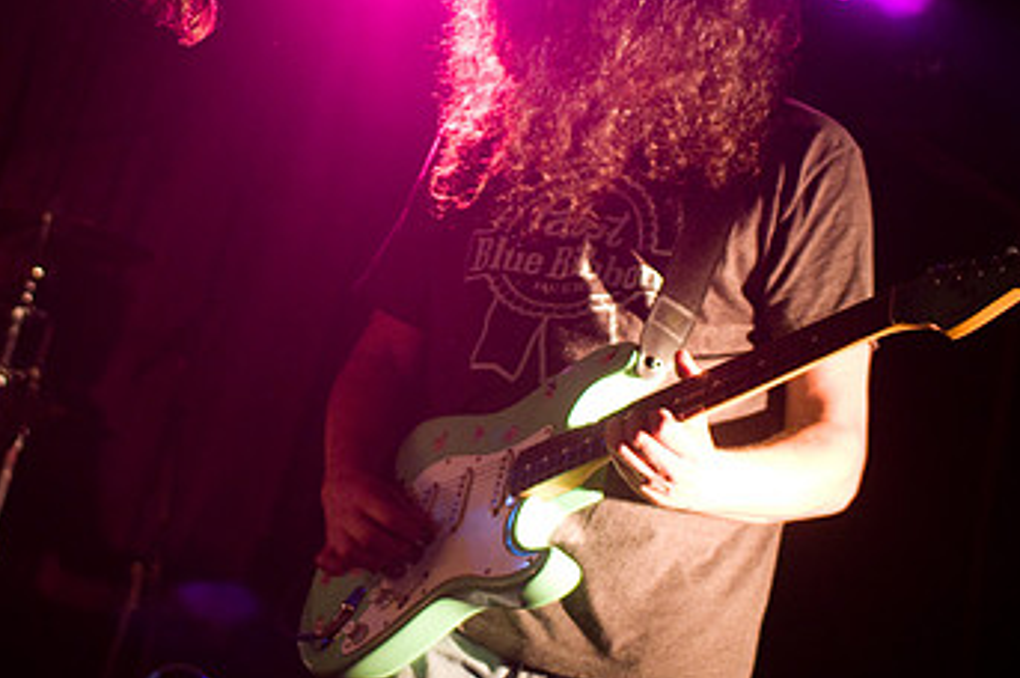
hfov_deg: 26.5
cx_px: 303
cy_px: 210
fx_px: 2151
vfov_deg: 17.8
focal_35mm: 76
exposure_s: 1/50
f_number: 1.8
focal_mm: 30
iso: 1000
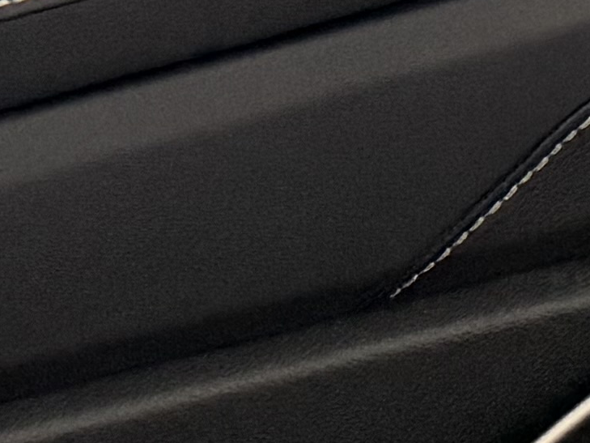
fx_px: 3205
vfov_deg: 7.1
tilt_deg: -14.7
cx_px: 2230
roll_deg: -0.6
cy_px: -889
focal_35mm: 188
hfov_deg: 7.7
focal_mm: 6.76
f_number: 1.78
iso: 320
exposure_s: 1/60
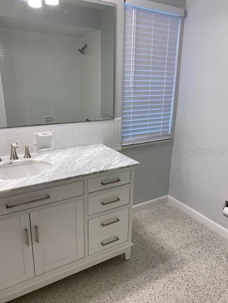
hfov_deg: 53.1
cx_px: 114
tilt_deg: -17.9
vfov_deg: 67.3
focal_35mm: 26
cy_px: 152
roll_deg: -2.3
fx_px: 228
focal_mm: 4.25
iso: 80
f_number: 1.8
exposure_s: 1/120
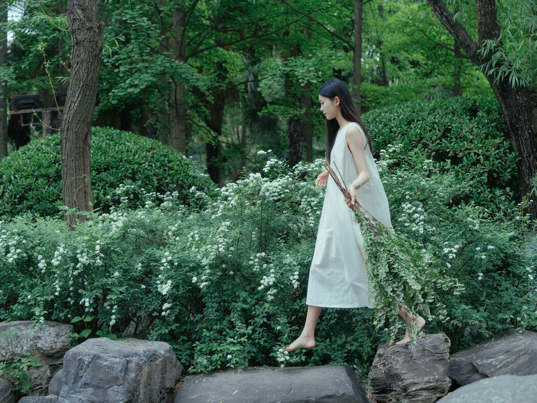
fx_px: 978
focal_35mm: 63
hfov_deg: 30.7
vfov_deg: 23.3
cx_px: 268
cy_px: 202
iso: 500
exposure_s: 1/400
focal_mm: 80
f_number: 4
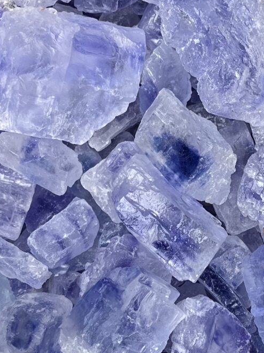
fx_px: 1027
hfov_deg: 14.6
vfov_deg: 19.4
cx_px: 209
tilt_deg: -77.0
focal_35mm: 101
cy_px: 106
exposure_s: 1/449
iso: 50
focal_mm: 5.1
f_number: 1.6
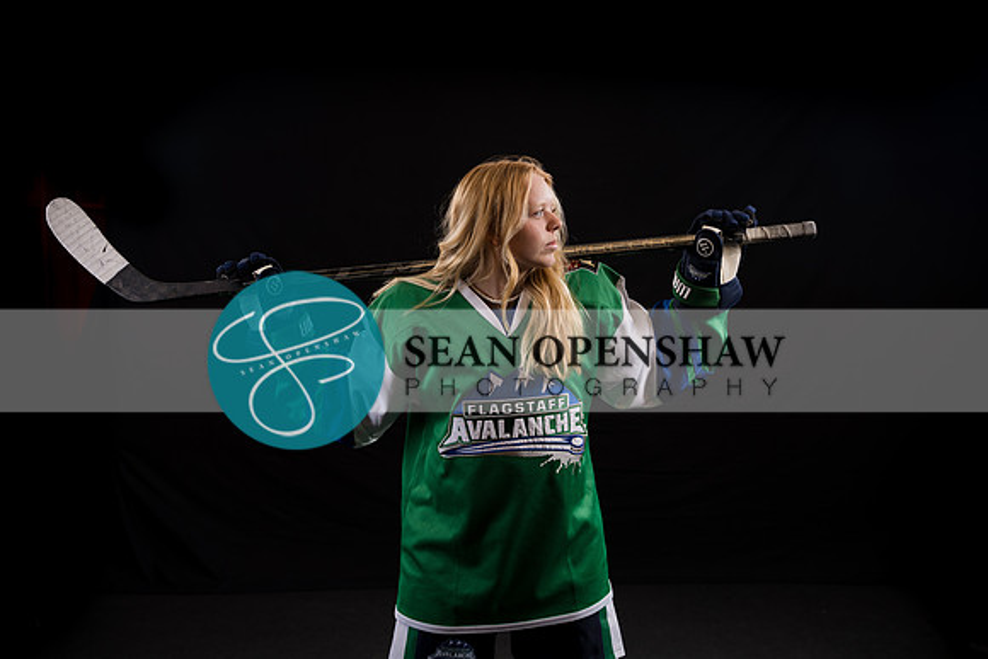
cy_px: 330
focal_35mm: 39
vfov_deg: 33.9
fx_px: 1082
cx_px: 494
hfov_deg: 49.1
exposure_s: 1/160
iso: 80
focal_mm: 39.4
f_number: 4
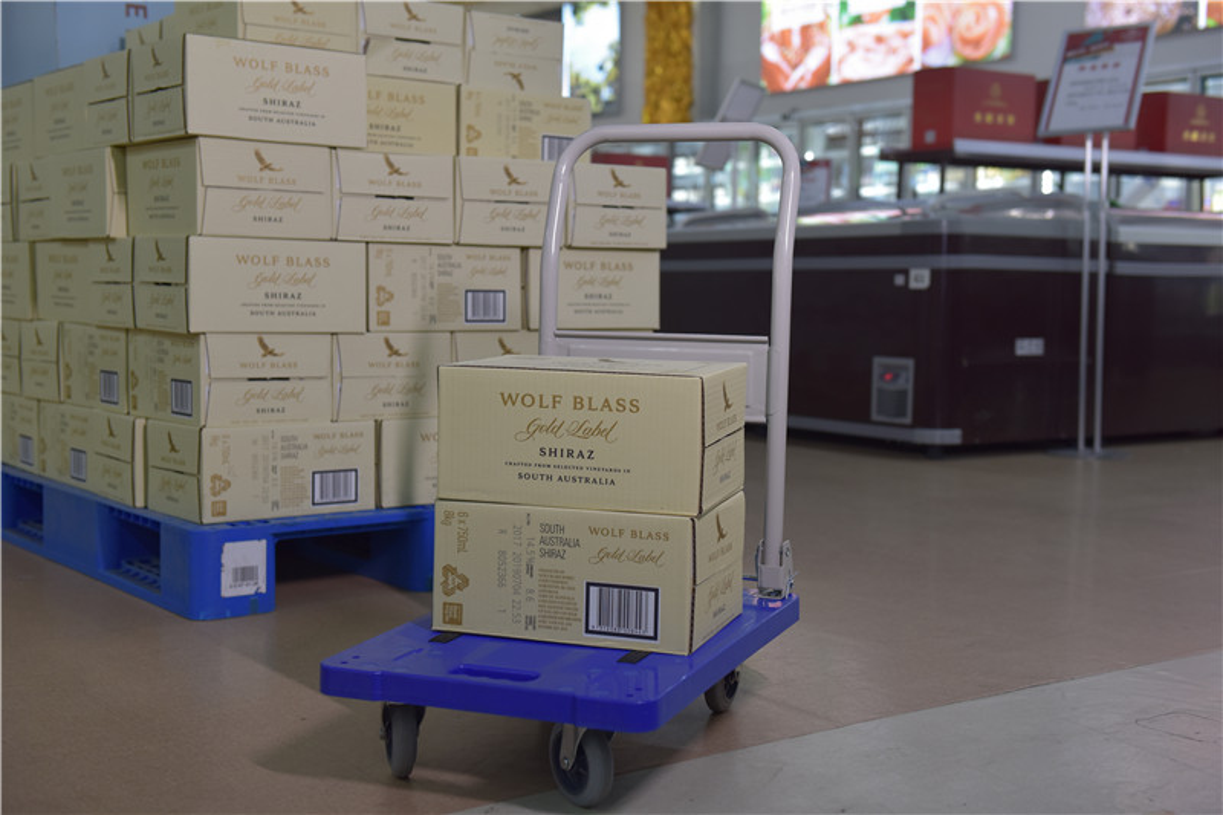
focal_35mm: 48
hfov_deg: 41.1
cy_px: 408
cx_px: 612
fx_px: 1630
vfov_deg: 28.1
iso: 800
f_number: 4
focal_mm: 48
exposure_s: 1/100
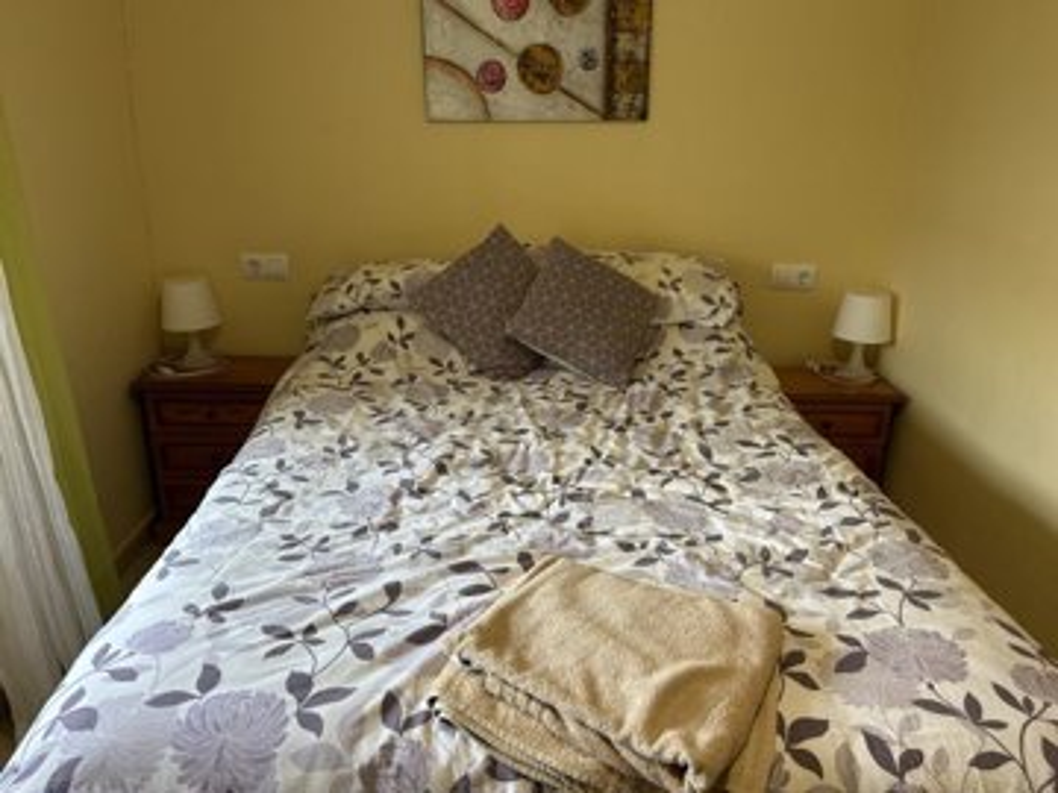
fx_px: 795
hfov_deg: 67.3
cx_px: 529
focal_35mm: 26
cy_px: 396
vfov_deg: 53.1
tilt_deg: -18.7
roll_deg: -0.4
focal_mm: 5.7
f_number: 1.5
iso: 100
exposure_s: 1/50
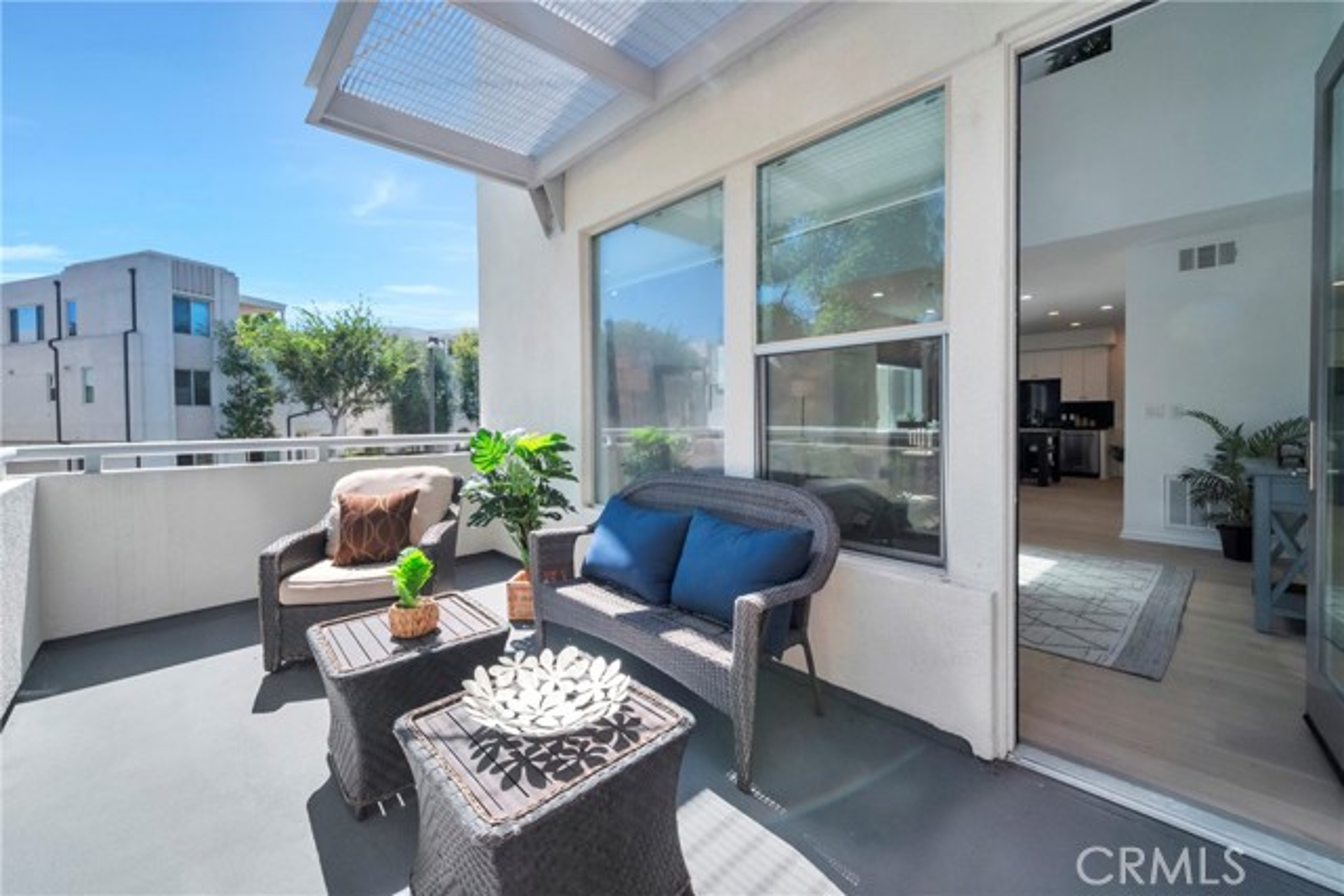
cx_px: 672
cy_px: 448
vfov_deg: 81.2
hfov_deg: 104.2
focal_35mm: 14
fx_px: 523
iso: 3200
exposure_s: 1/1000
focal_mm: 14
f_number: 11
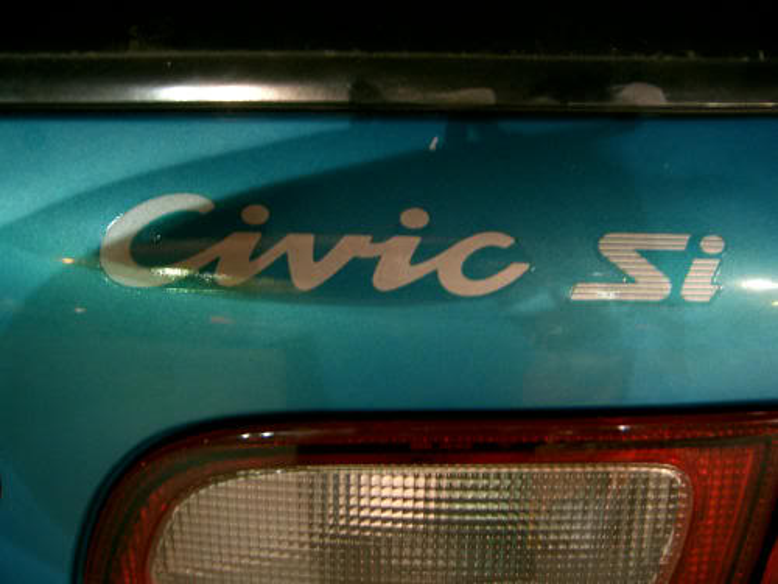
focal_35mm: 39
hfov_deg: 47.9
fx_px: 877
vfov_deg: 36.8
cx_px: 389
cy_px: 292
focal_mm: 8
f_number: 2.8
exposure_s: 1/8
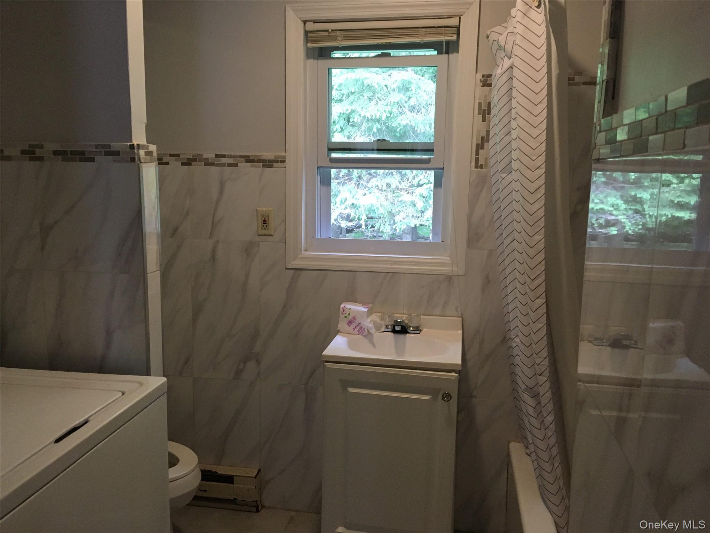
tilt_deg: -9.0
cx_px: 355
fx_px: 595
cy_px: 266
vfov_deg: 48.2
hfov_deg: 61.7
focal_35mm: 29
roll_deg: -0.7
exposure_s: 1/30
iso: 160
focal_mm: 4.15
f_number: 2.2
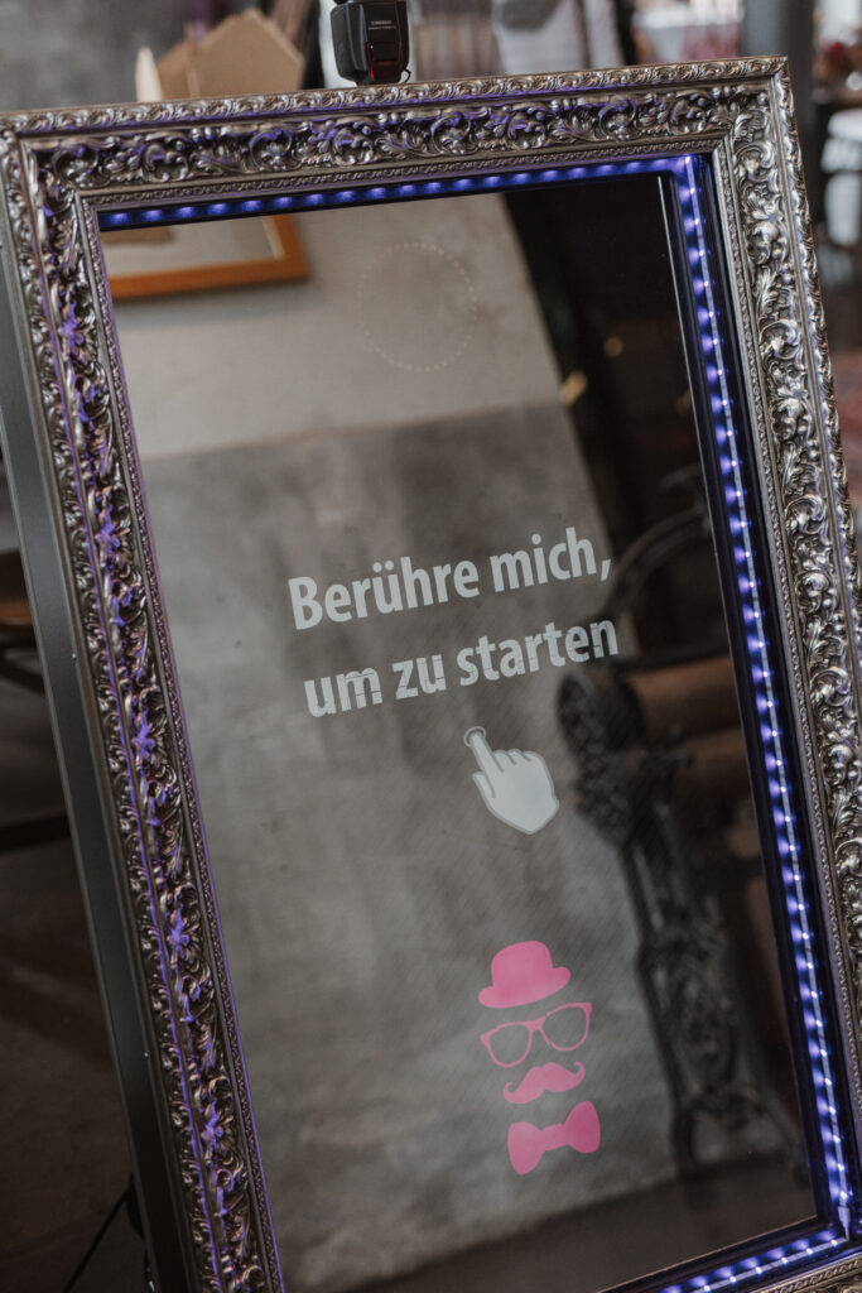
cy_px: 646
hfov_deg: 27.0
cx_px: 431
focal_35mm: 50
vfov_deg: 39.6
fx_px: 1795
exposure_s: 1/1000
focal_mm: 50
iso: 800
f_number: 2
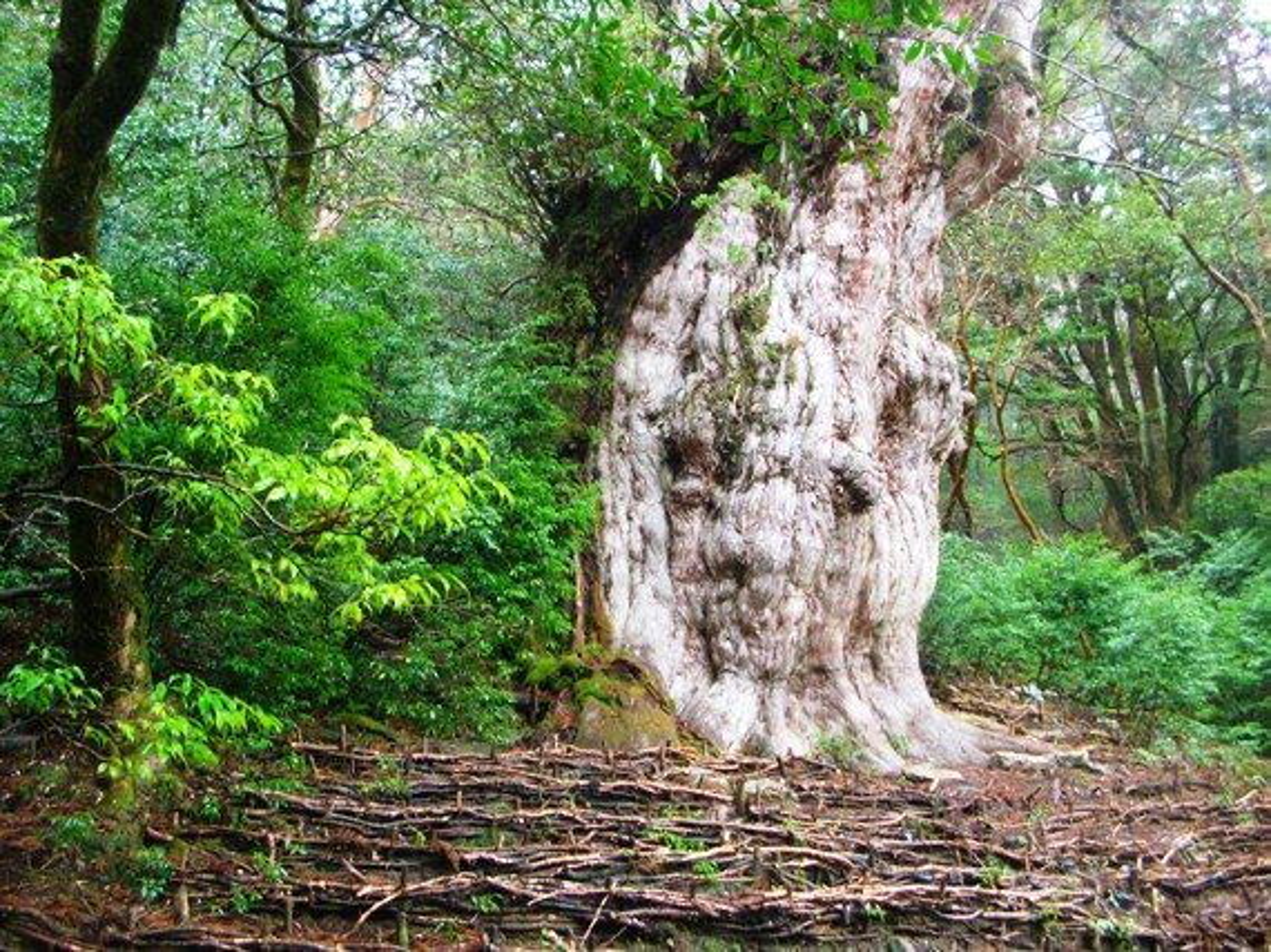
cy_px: 476
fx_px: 1285
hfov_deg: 52.6
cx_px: 636
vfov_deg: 40.7
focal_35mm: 35
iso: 200
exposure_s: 1/5.3
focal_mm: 5.8
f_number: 2.8
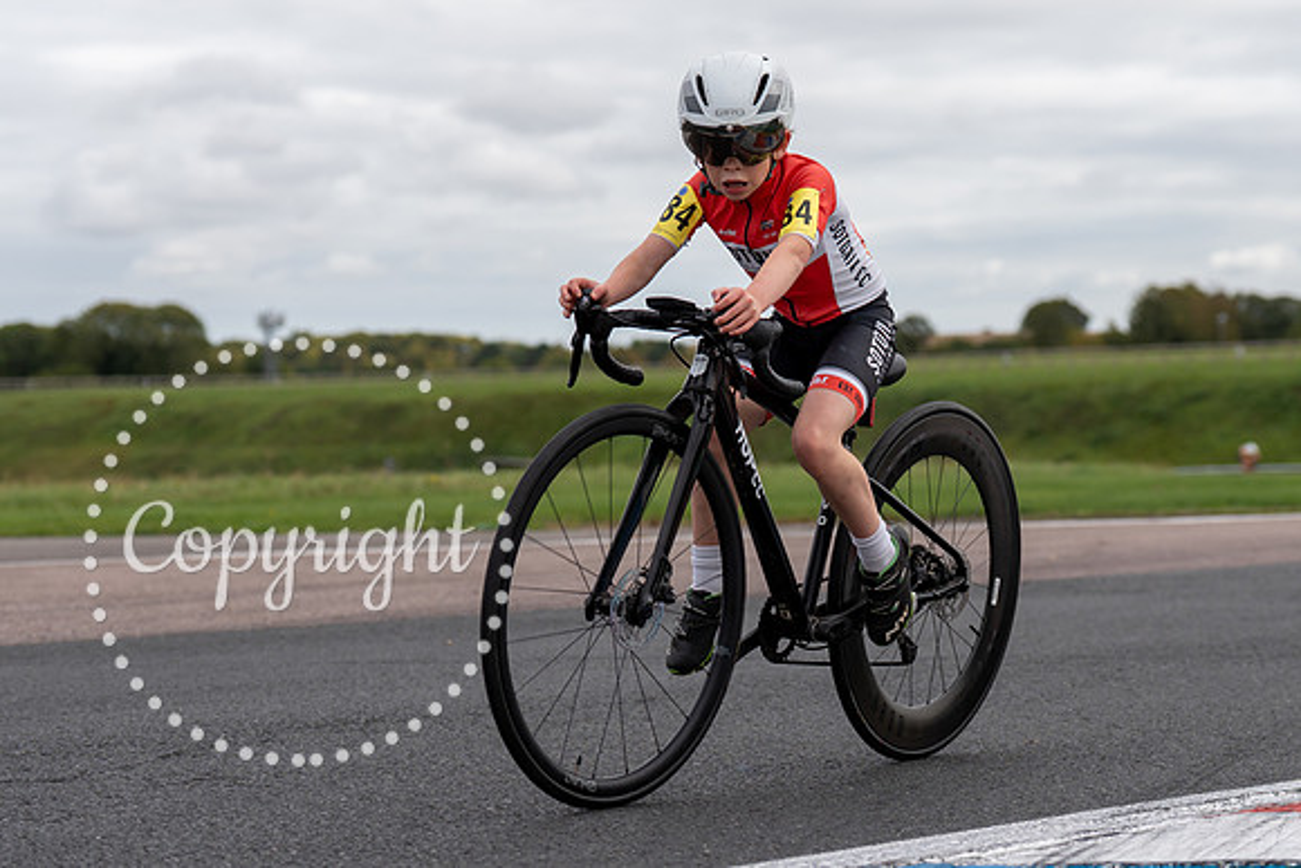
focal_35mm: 103
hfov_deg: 19.8
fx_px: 3726
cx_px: 728
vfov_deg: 13.3
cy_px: 390
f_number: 3.5
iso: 125
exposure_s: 1/1000
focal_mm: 70
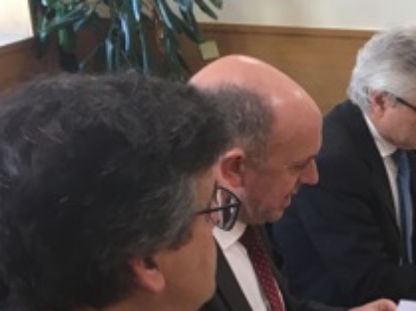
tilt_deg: -23.1
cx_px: 619
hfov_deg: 19.3
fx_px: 1068
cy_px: 287
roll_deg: -2.7
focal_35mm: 89
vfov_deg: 16.3
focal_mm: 4.15
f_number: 2.2
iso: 80
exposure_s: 1/33
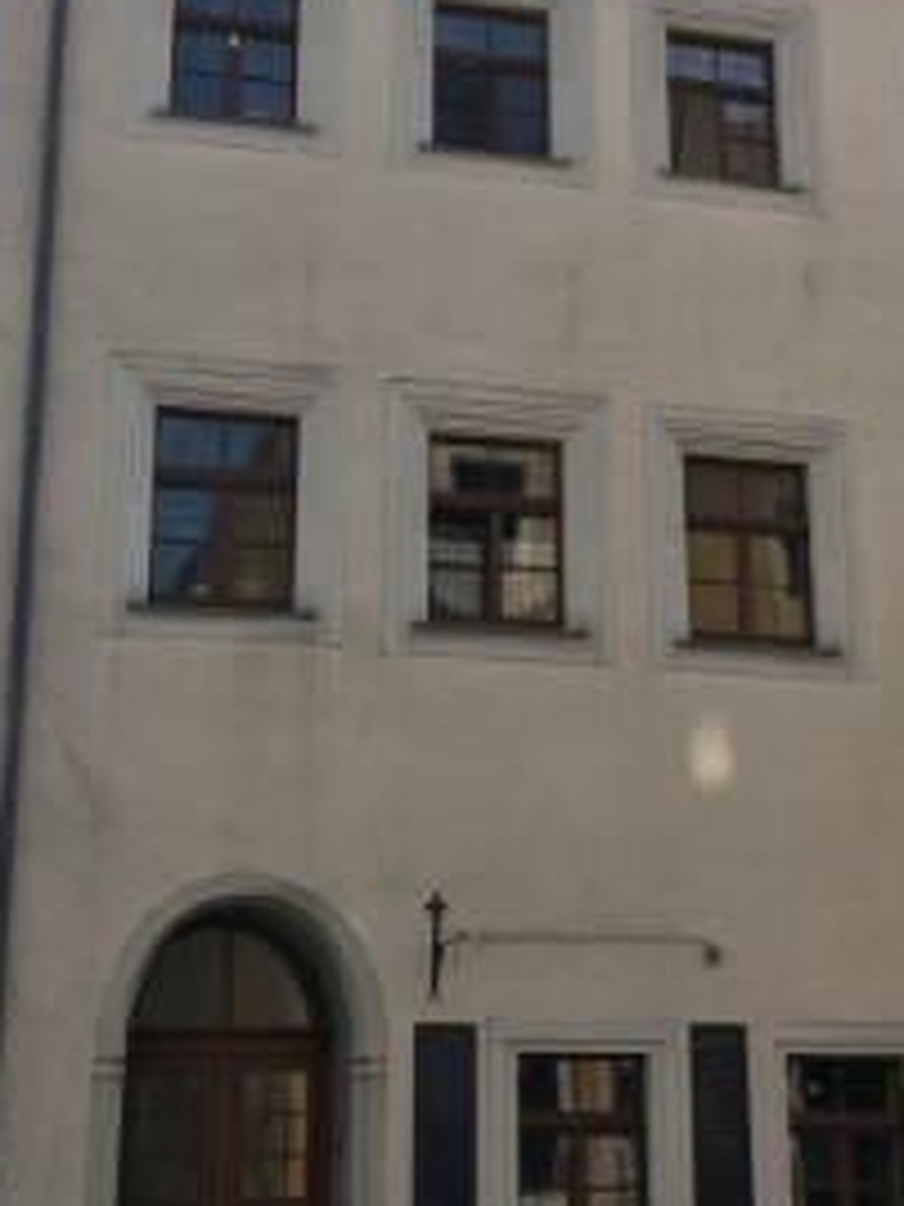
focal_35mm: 65
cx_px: 526
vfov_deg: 29.5
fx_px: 2263
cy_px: 351
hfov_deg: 22.6
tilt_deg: +18.1
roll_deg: +0.0
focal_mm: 4.15
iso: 25
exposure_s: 1/845
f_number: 2.2
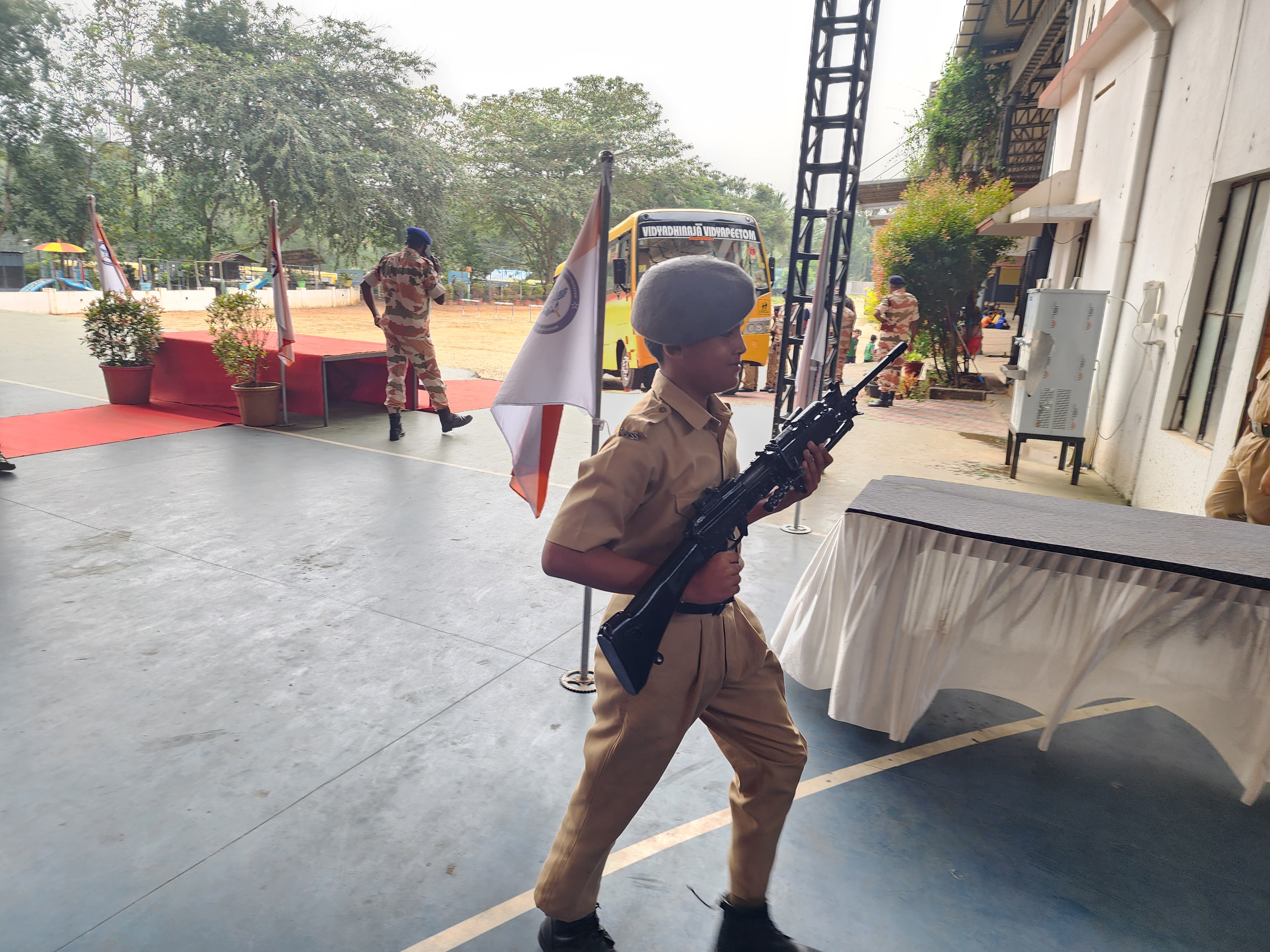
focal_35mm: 23
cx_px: 635
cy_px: 476
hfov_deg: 73.9
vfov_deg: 58.9
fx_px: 844
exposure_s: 1/180
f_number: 1.8
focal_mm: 6.4
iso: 32
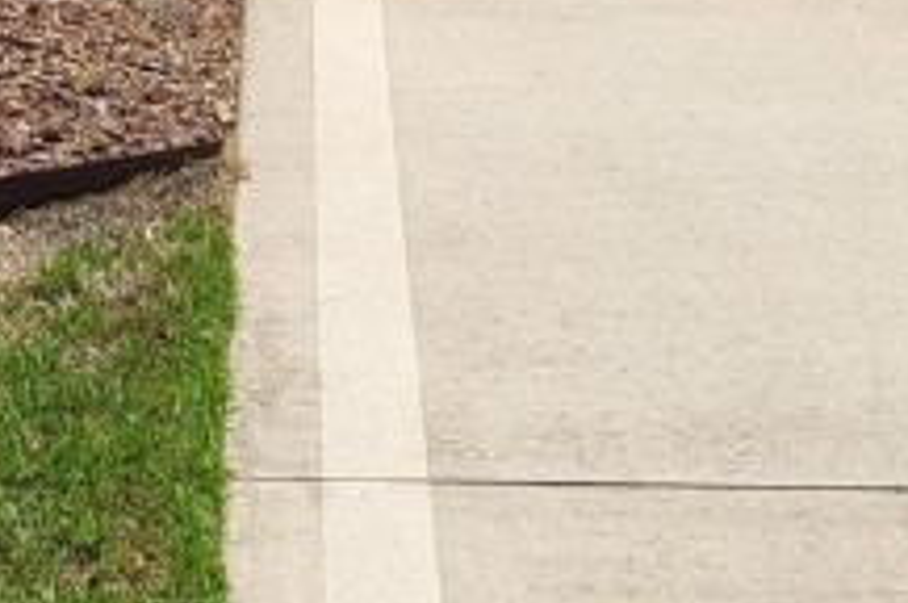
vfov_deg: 10.1
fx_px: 2972
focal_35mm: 118
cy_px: -833
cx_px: 126
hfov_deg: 17.2
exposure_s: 1/5000
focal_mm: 5
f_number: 1.8
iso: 40
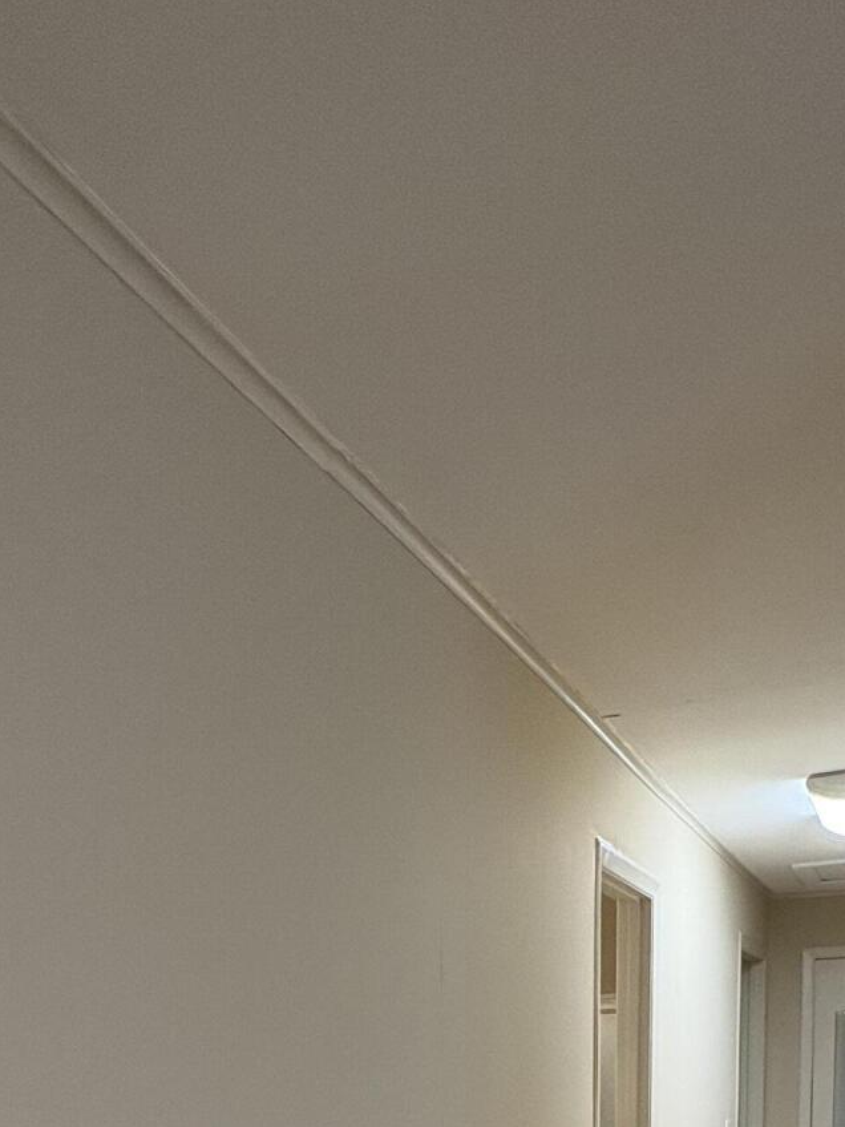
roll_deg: +0.3
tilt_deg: -3.3
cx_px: 377
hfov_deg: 42.9
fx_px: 1074
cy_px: 1174
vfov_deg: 45.0
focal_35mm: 33
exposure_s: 1/60
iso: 200
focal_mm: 2.22
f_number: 2.2
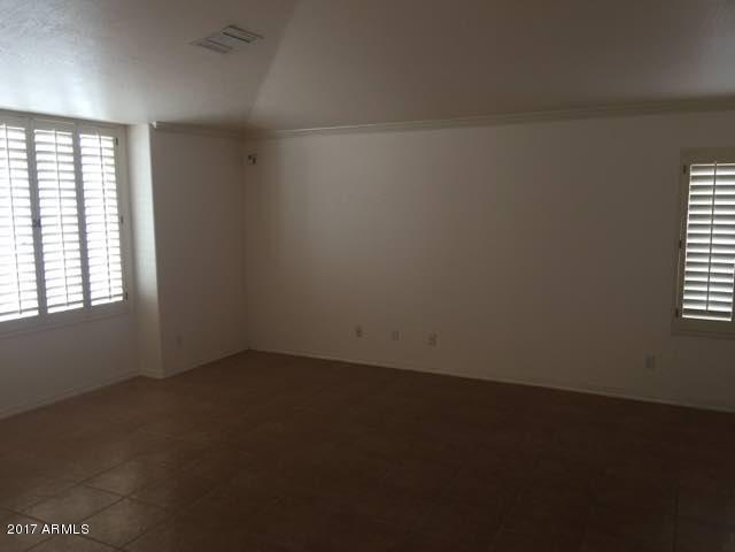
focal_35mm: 29
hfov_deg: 61.7
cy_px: 276
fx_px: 616
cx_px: 368
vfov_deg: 48.2
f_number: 2.2
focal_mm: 4.15
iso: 40
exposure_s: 1/30
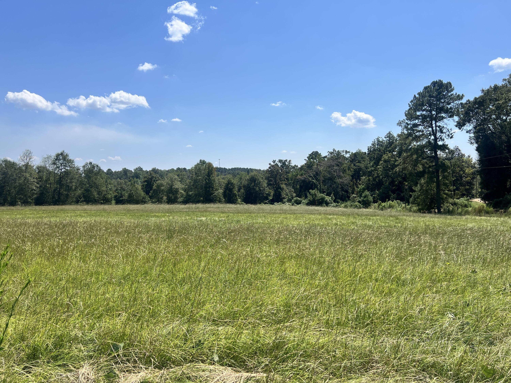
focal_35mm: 26
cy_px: 192
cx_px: 256
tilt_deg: -1.0
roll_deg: +0.0
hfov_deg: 67.3
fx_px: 384
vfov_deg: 53.1
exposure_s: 1/5882
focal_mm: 5.7
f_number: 1.5
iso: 50
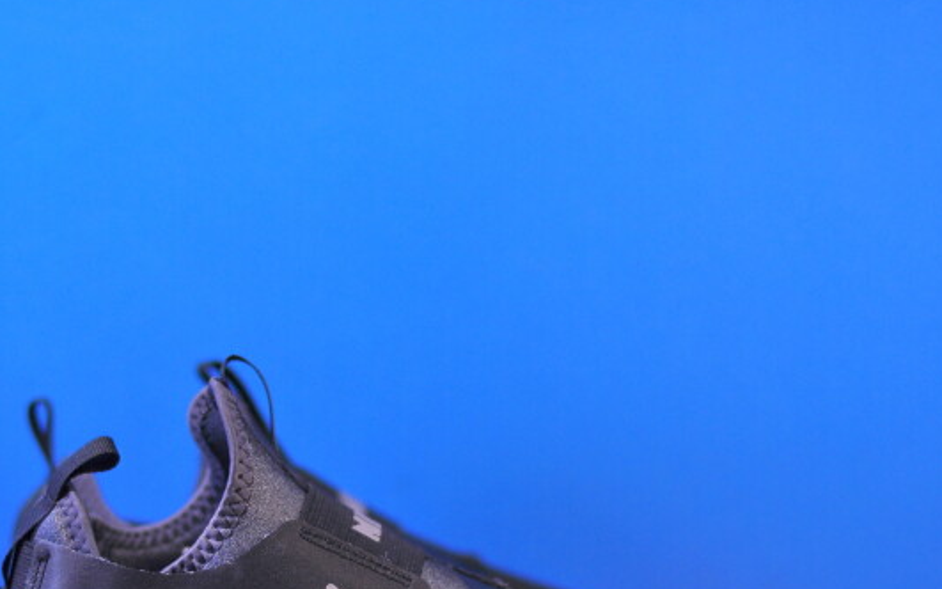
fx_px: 2953
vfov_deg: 11.4
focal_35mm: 115
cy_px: 459
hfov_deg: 18.1
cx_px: 339
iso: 250
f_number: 2
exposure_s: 1/320
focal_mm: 50
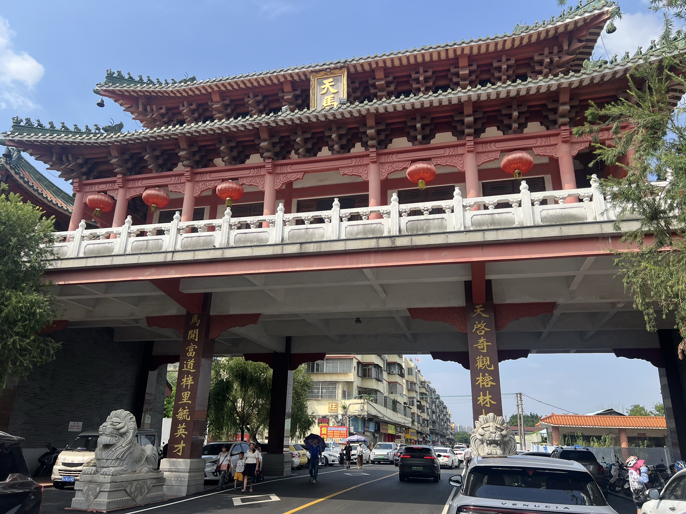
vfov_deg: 53.1
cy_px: 257
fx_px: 515
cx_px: 343
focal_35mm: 26
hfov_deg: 67.3
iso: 50
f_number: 1.5
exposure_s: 1/2208
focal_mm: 5.7
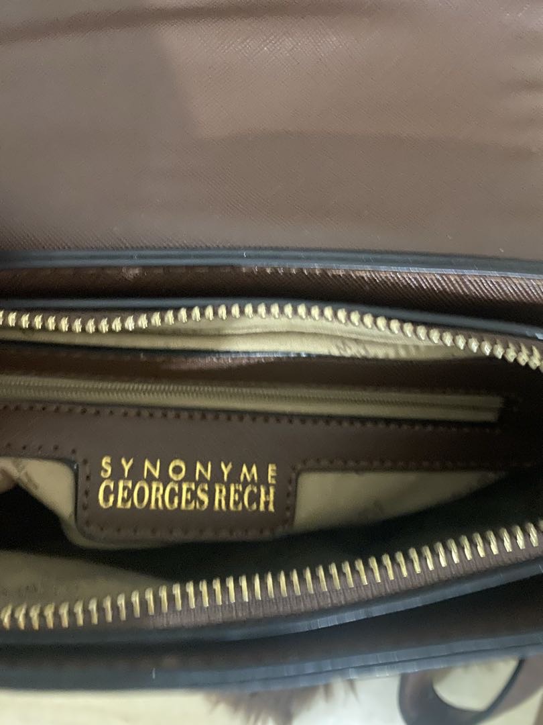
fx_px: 523
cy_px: 362
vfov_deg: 69.4
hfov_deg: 54.9
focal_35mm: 25
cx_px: 272
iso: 500
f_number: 1.8
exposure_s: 1/10
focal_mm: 4.25
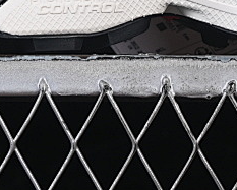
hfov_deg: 5.9
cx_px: 237
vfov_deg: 4.7
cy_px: -173
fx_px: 2290
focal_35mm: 326
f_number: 8
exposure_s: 1/80
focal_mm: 50
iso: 160
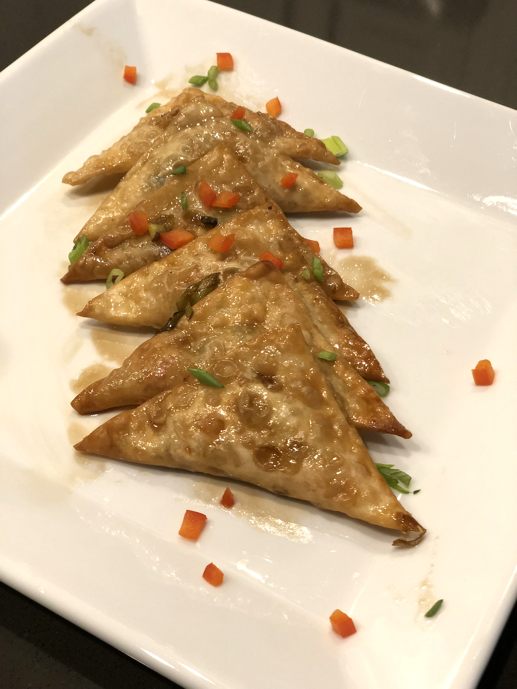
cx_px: 258
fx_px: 1035
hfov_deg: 28.0
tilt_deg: -49.3
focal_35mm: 52
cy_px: 344
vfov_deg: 36.8
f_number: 2.4
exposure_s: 1/30
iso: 100
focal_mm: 6
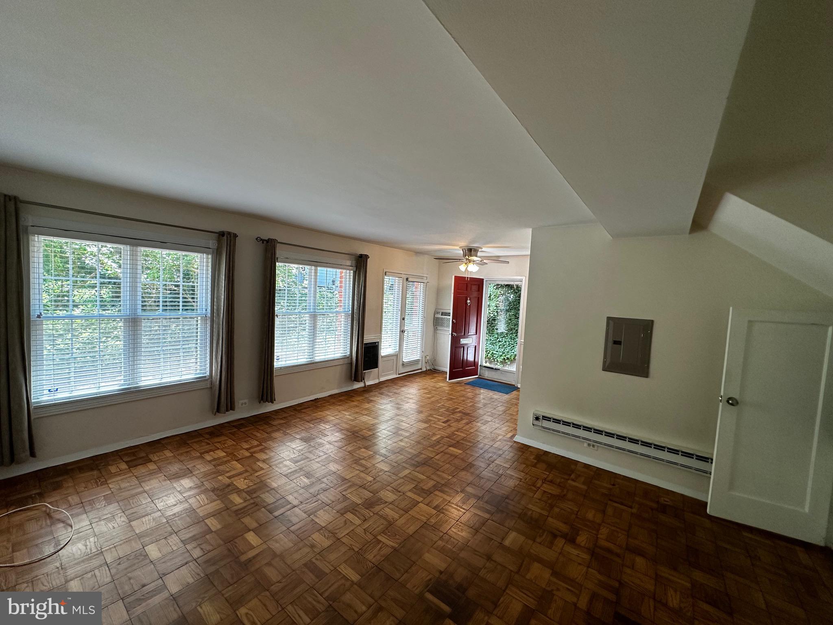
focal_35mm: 14
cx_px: 416
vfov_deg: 85.7
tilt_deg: -3.2
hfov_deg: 102.1
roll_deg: -3.2
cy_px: 312
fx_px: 337
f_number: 2.2
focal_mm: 2.22
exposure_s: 1/120
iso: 160
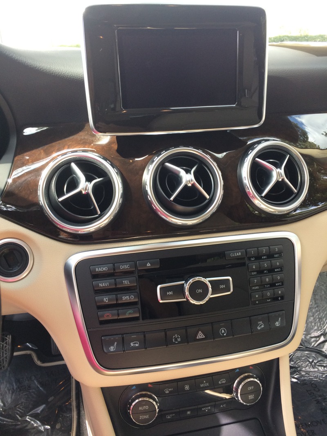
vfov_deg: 61.6
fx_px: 365
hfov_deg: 48.2
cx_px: 164
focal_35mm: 29
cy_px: 218
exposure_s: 1/120
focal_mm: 4.15
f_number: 2.2
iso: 64
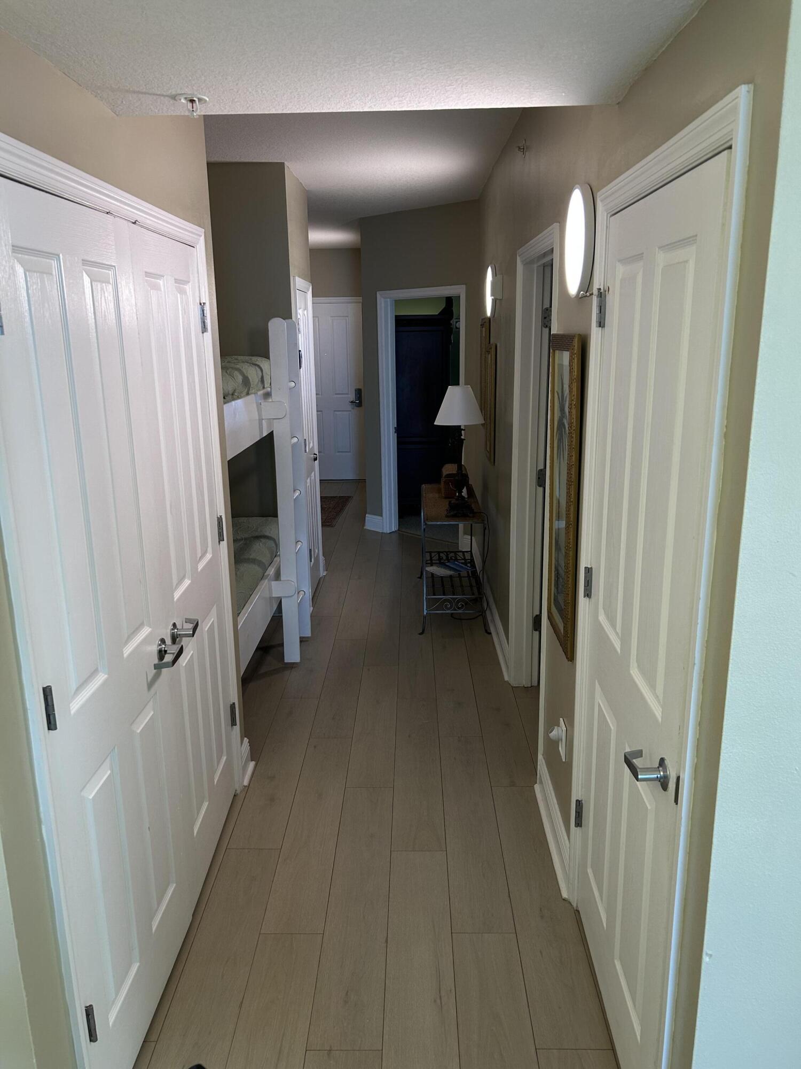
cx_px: 400
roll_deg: +1.3
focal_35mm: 26
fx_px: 802
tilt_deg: -15.2
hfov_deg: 53.1
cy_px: 534
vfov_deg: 67.3
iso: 80
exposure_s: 1/120
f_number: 1.5
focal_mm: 5.7
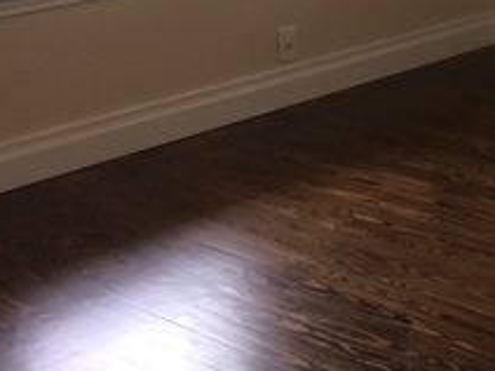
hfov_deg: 20.3
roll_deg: -0.4
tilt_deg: -12.0
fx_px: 1258
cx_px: 650
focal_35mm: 88
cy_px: 14
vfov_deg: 16.5
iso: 50
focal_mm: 4.15
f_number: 2.2
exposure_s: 1/30
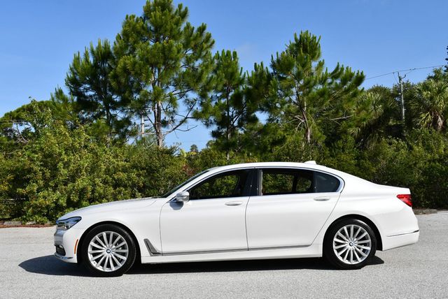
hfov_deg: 44.5
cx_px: 224
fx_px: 548
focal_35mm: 44
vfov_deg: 30.6
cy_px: 150
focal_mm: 22
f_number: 9
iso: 100
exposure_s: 1/320
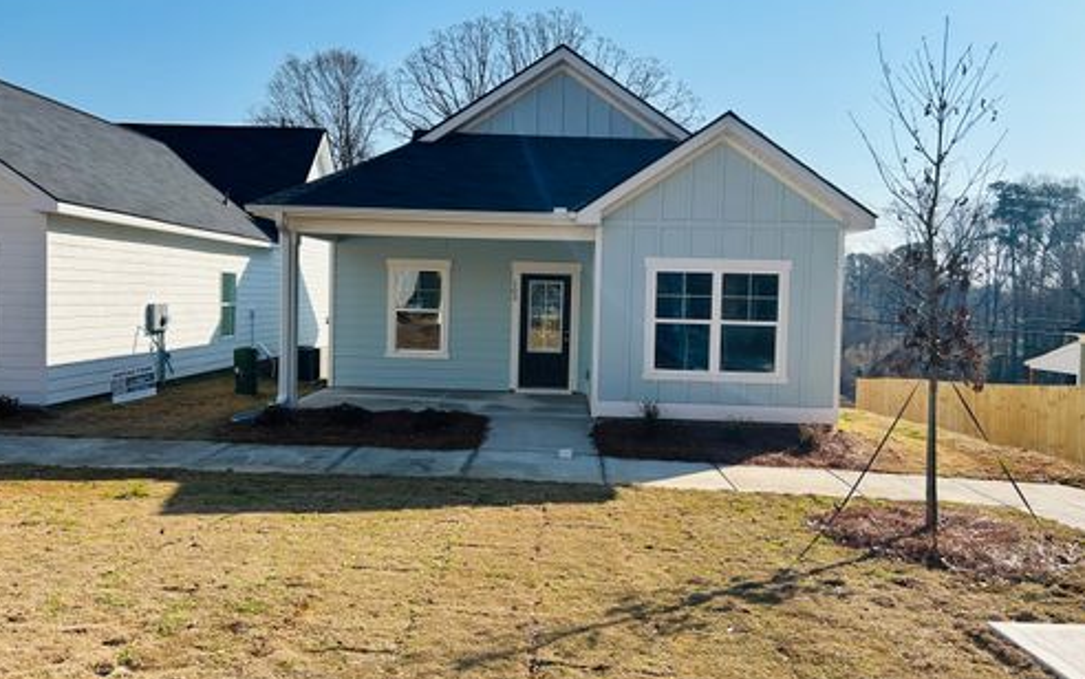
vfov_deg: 44.6
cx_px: 538
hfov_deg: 66.4
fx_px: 828
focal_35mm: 28
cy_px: 314
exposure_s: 1/4274
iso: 50
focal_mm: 5.7
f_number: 1.5
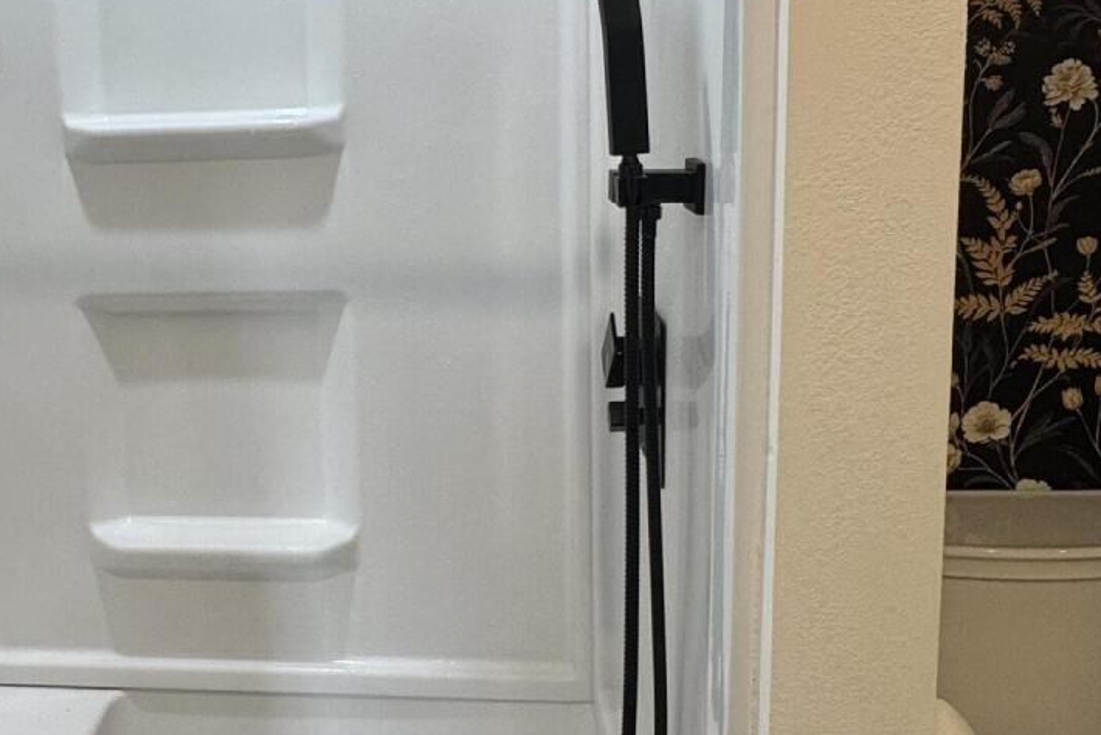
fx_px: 1254
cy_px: 216
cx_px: 261
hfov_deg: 45.6
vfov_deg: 32.2
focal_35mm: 41
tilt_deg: -7.4
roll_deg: +3.4
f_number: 2.2
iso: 100
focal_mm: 2.22
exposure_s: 1/120
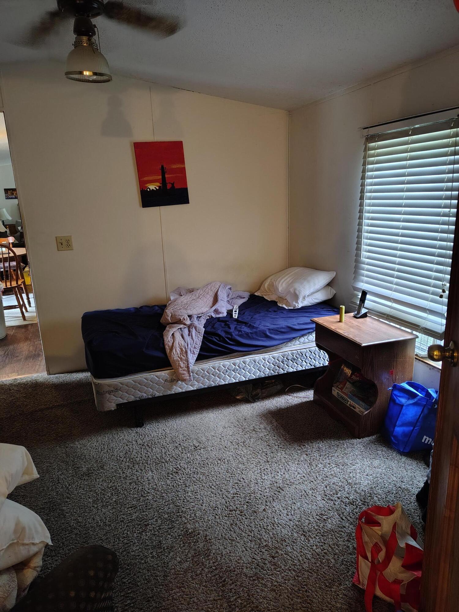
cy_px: 306
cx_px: 230
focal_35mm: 24
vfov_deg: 71.6
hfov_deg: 56.8
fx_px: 424
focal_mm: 5.56
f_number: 1.8
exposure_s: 1/40
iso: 1572
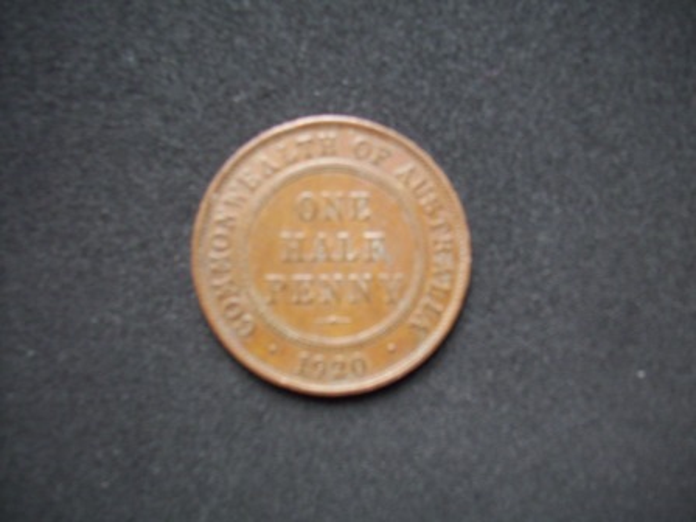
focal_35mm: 34
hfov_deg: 54.0
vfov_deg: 41.8
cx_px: 348
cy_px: 261
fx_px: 684
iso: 160
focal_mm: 5.7
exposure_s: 1/8
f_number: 2.9
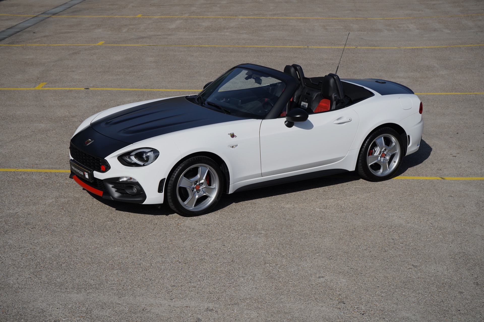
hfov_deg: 28.8
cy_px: 161
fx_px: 941
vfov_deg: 19.5
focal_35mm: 70
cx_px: 242
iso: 100
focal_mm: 70
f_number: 9
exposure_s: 1/400
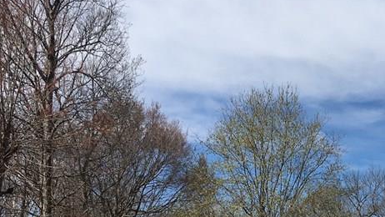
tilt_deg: +7.2
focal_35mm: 70
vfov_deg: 16.8
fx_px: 715
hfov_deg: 28.9
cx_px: 347
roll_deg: -0.6
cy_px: 221
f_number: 2.2
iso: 25
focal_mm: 4.15
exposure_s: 1/2653
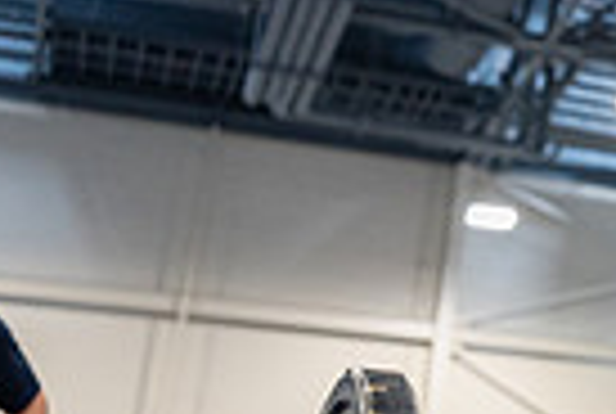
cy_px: 209
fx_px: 2023
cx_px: 1455
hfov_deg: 13.2
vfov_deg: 11.7
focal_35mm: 118
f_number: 2.8
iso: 1000
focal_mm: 24
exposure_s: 1/80
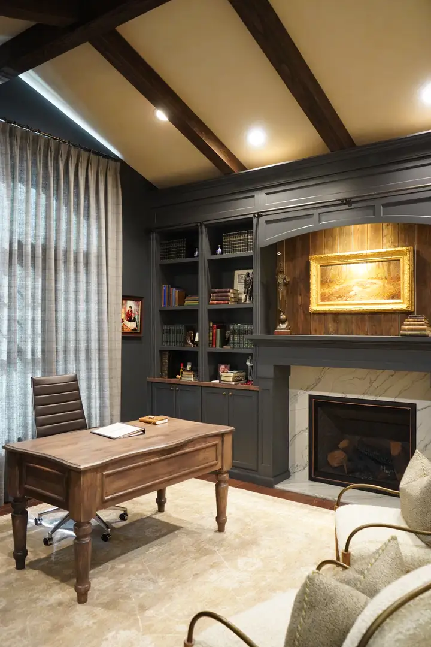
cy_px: 324
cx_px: 216
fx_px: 503
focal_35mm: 28
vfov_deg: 65.5
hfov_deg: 46.4
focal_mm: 28
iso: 10000
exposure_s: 1/160
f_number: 3.5
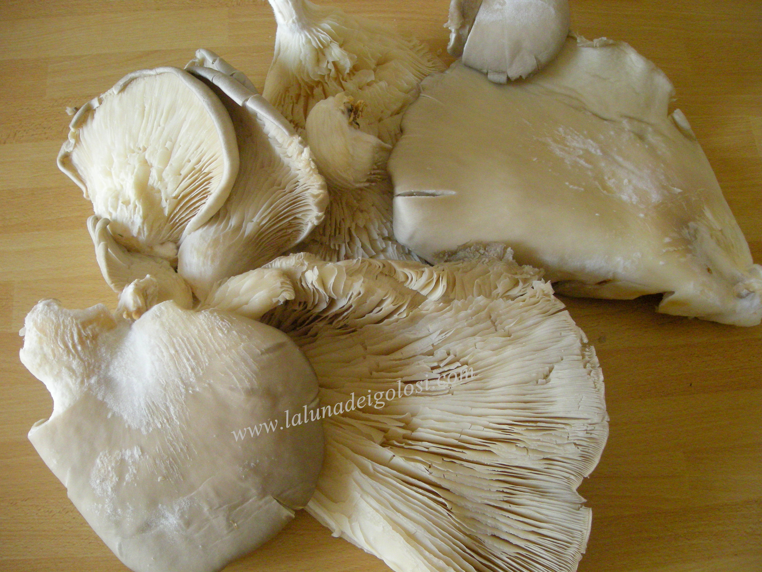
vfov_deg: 40.7
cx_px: 381
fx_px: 770
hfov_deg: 52.6
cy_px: 286
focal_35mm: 35
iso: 261
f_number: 2.8
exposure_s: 1/125
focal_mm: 5.7
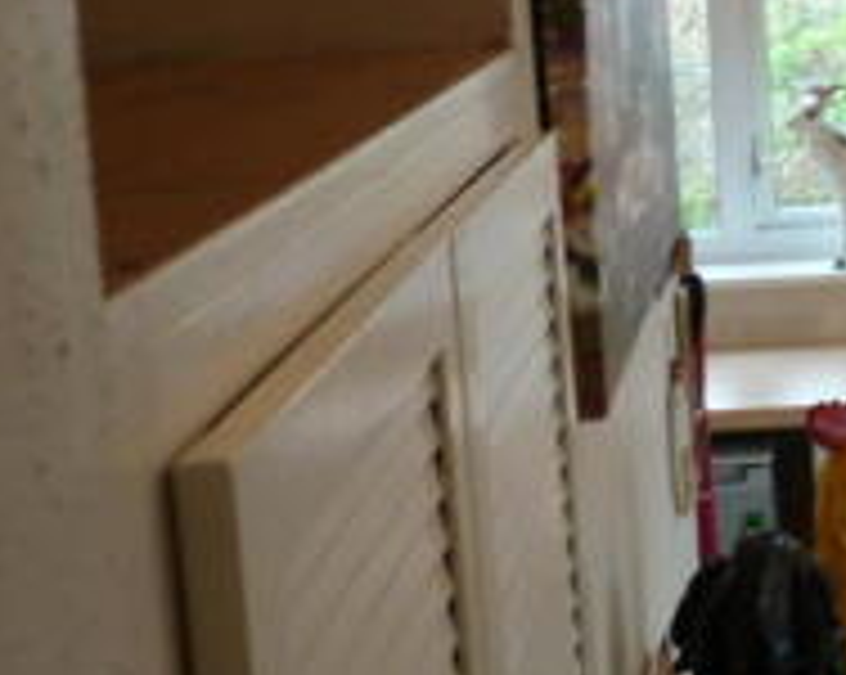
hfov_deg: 17.6
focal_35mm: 100
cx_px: 1195
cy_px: 277
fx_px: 2501
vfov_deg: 15.4
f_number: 2.8
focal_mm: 5.5
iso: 80
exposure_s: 1/50
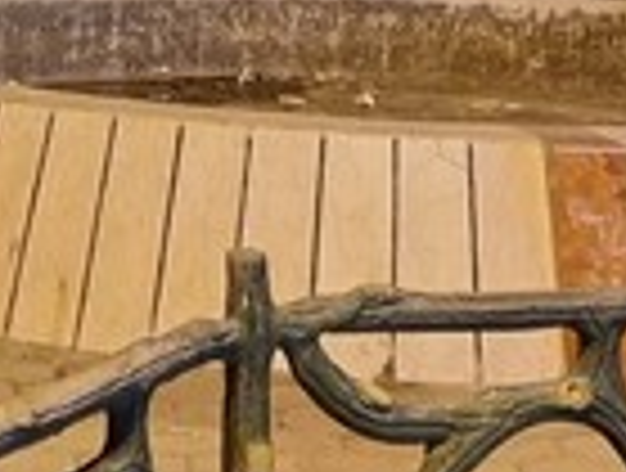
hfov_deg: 12.5
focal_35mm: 155
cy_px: -497
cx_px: -68
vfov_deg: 9.0
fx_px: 2810
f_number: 1.8
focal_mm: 6.7
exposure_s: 1/25
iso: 1000
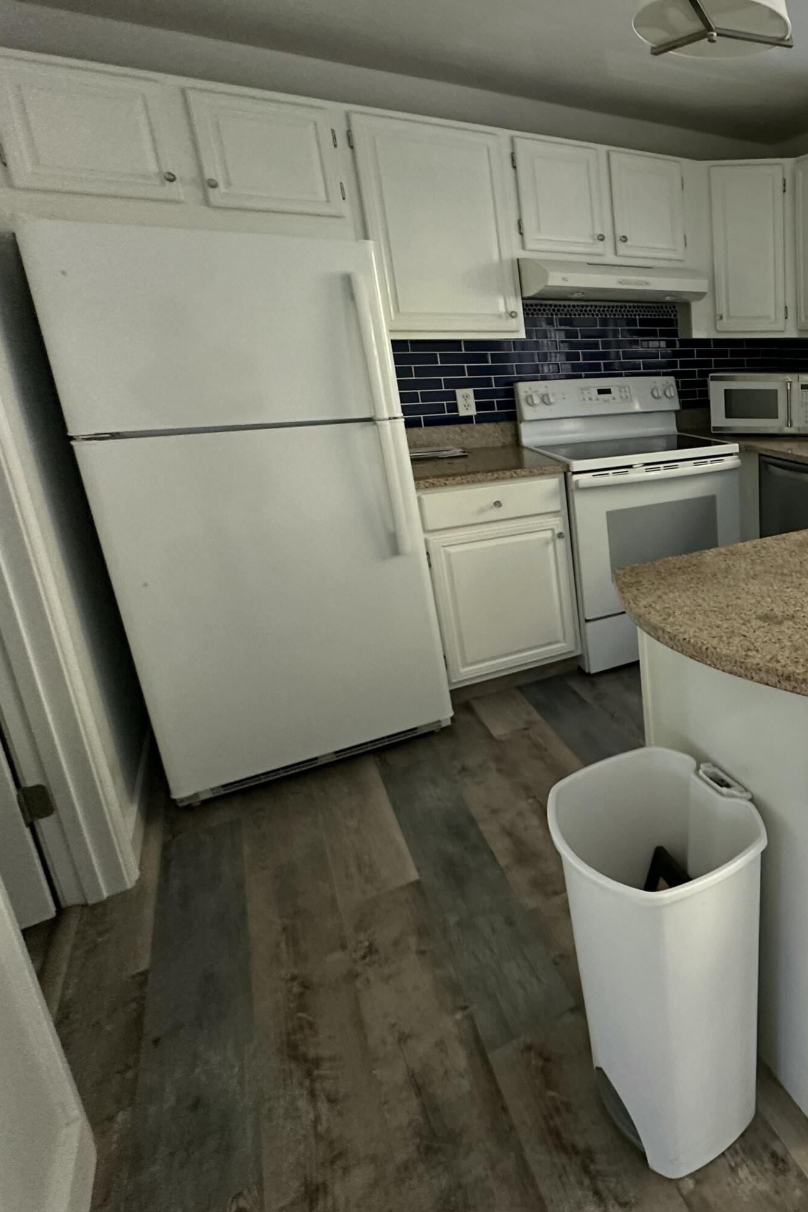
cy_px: 535
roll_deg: +0.5
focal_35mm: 22
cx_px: 826
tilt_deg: -13.3
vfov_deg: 78.3
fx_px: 741
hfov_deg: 46.7
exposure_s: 1/66
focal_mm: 2.22
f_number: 2.2
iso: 400
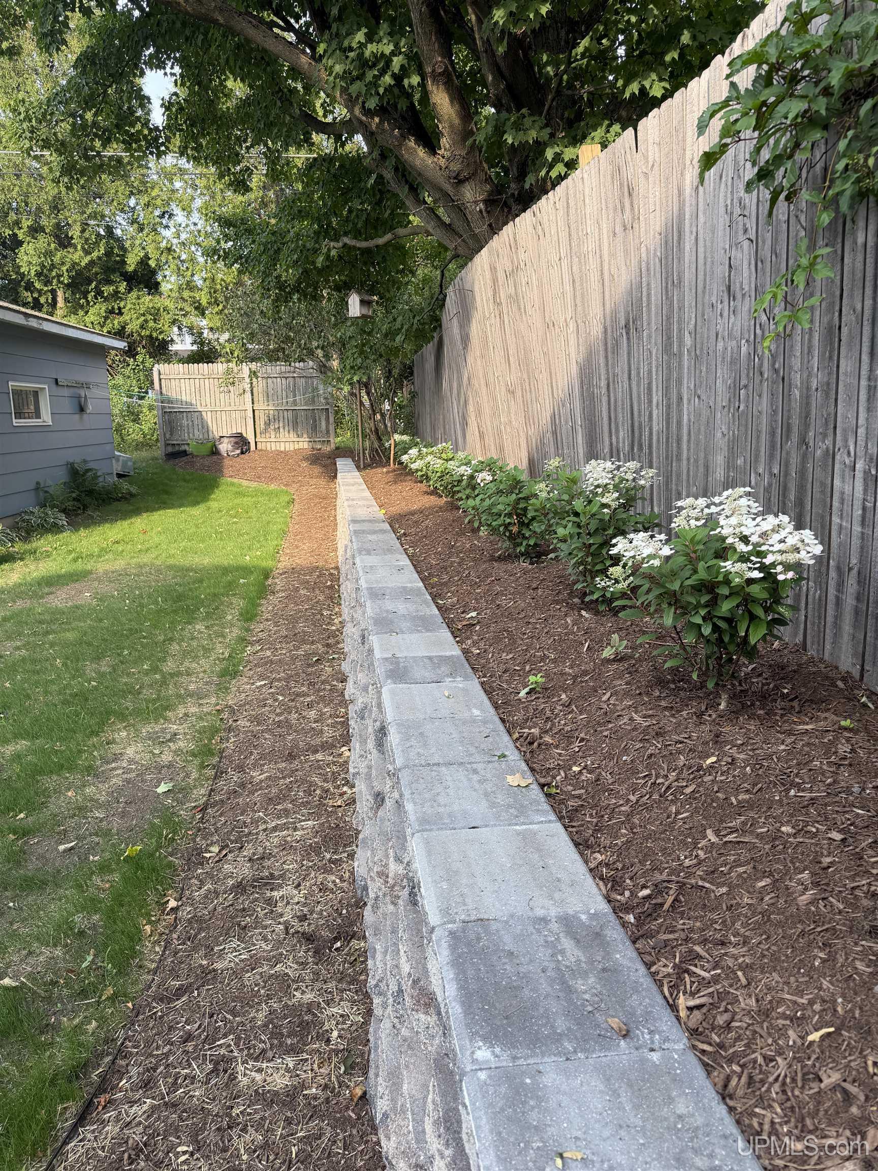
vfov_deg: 71.6
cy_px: 586
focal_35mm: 24
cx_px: 439
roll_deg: +1.7
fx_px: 812
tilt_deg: -10.3
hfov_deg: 56.8
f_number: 1.78
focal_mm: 6.76
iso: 80
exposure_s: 1/532
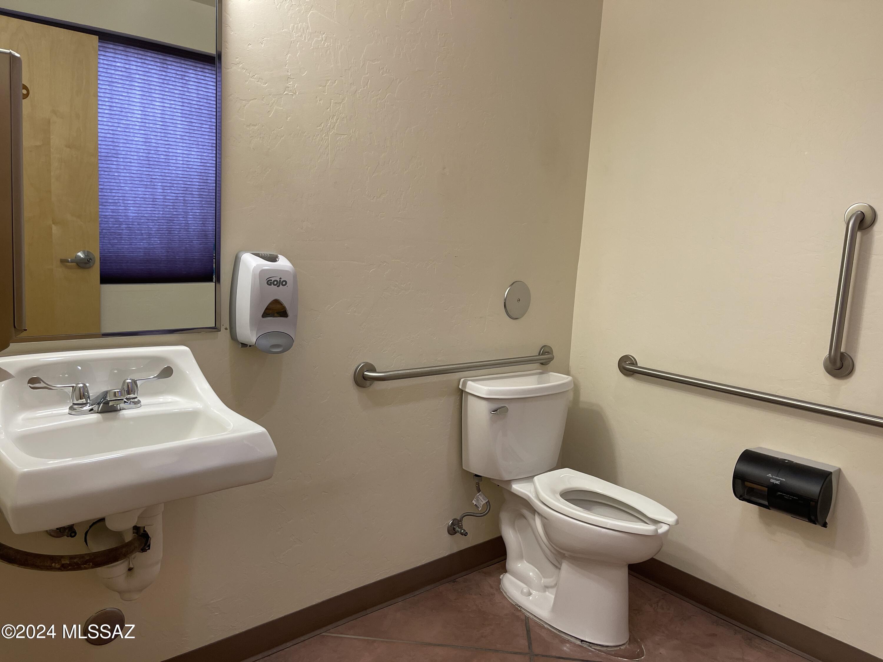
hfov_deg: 67.3
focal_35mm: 26
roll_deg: -3.3
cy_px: 331
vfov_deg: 53.1
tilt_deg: -8.9
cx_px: 442
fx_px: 663
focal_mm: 5.1
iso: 125
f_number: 1.6
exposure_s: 1/60
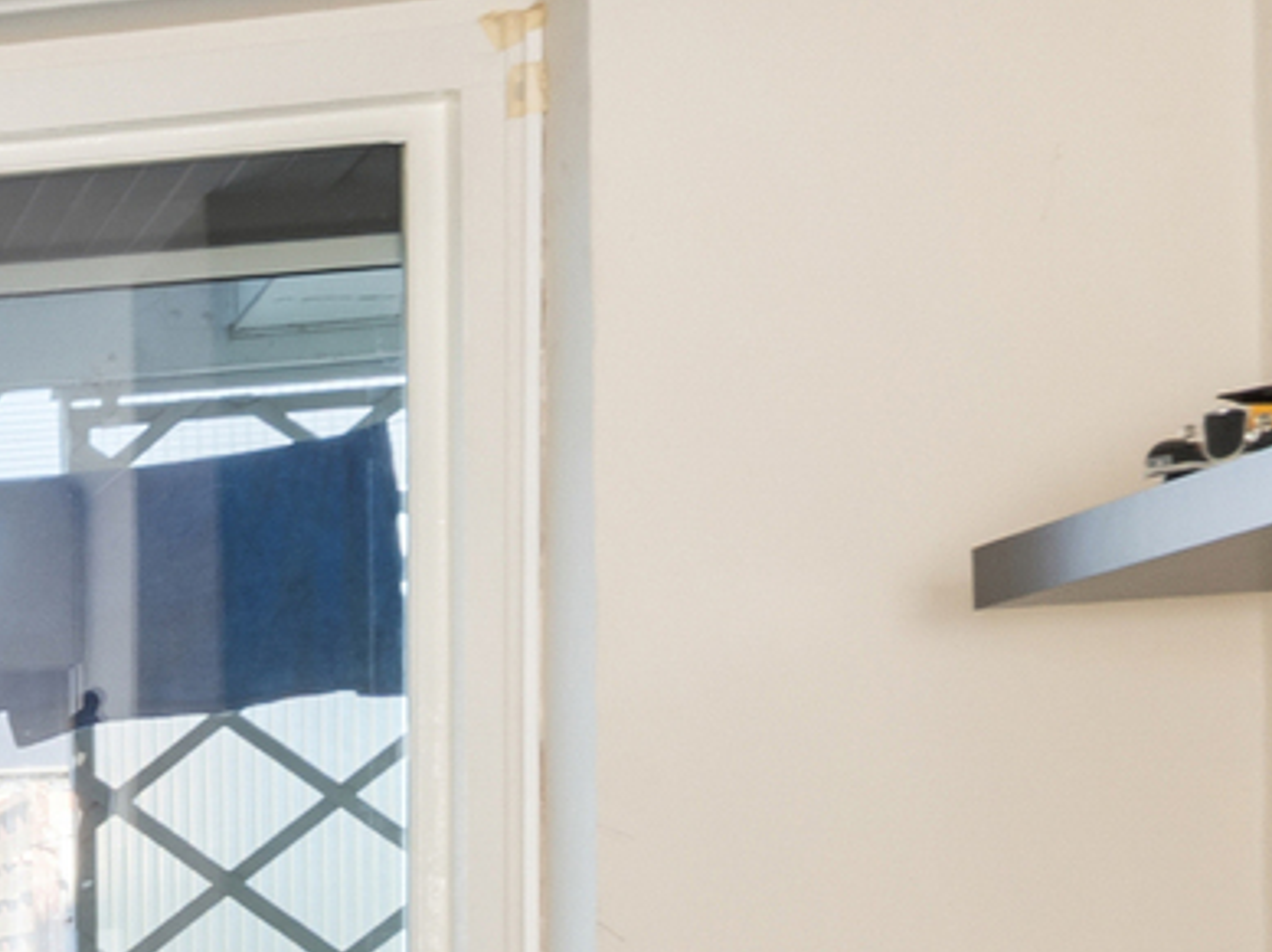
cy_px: 1102
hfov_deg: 13.4
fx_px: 3488
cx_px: -1978
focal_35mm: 95
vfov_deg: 15.1
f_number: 11
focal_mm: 16
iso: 250
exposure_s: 1/2
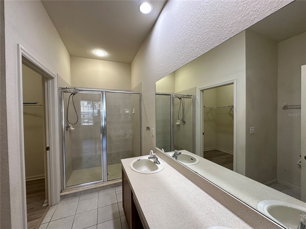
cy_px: 114
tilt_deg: -0.7
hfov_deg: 102.1
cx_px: 153
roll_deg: +0.6
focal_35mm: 14
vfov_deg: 85.7
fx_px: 124
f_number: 2.2
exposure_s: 1/120
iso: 250
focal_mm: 2.22
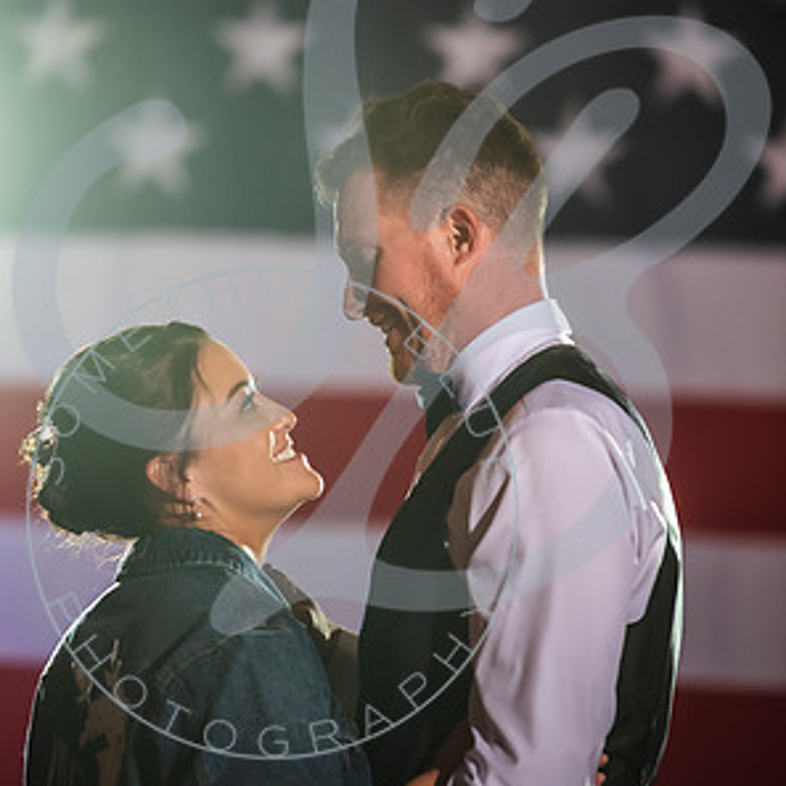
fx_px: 6114
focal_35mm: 238
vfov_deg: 7.4
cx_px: 392
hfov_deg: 7.4
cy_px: 312
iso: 640
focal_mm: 185
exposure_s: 1/200
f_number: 2.8
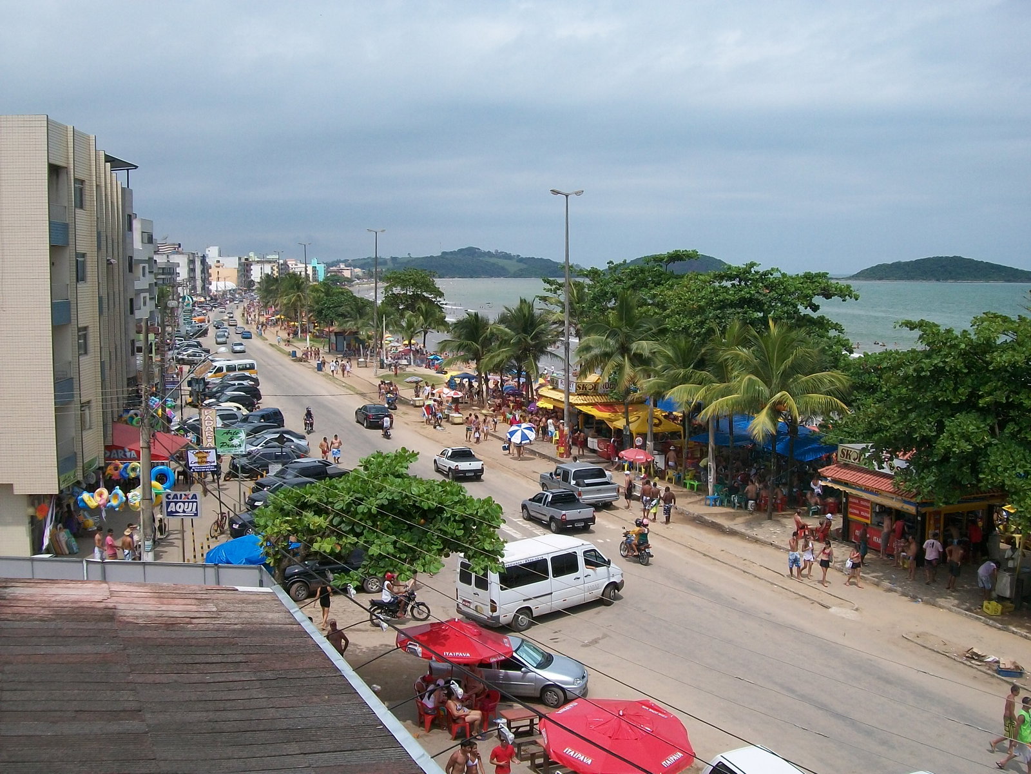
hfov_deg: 51.4
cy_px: 387
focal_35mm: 36
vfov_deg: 39.7
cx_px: 516
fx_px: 1072
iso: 80
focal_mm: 6
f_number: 4.8
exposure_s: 1/800
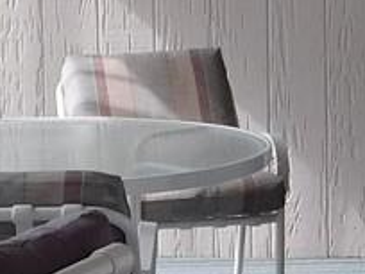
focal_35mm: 180
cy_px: -72
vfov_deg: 8.2
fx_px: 1898
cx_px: 138
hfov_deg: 11.0
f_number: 3
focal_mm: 4
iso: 125
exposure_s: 1/125
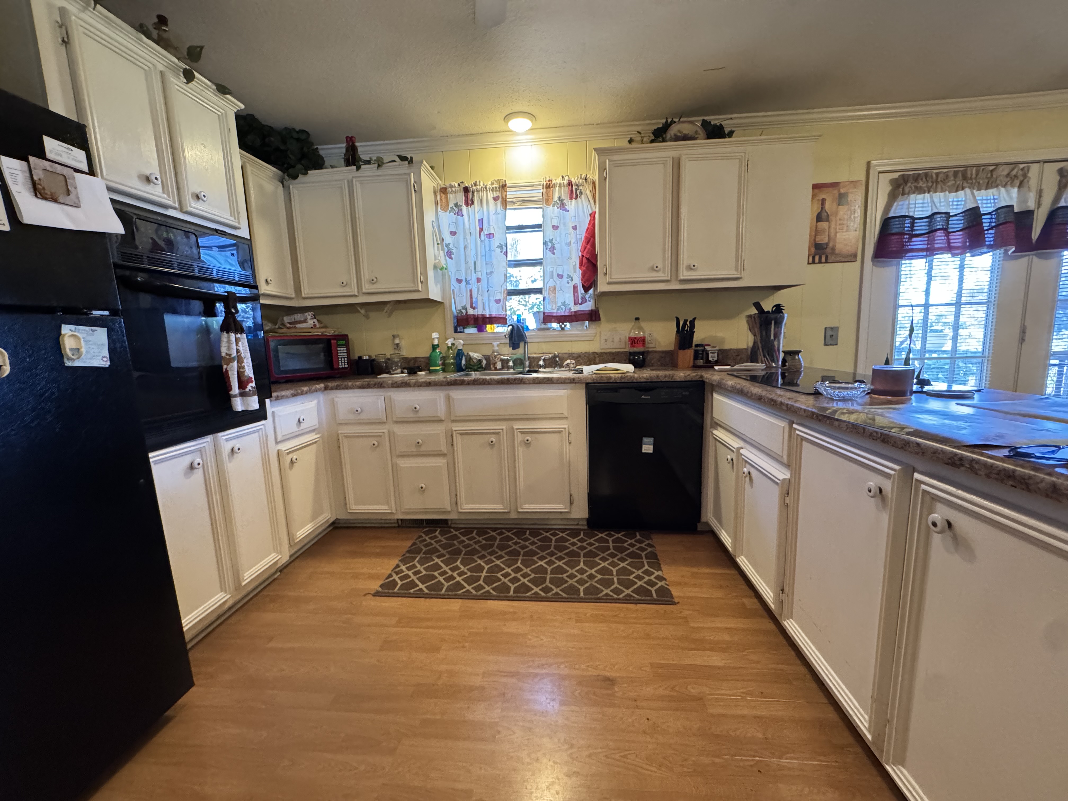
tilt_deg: -8.5
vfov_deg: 85.7
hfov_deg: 102.1
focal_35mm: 14
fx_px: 432
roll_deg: +1.6
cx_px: 534
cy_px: 400
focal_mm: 2.22
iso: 1000
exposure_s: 1/60
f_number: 2.2
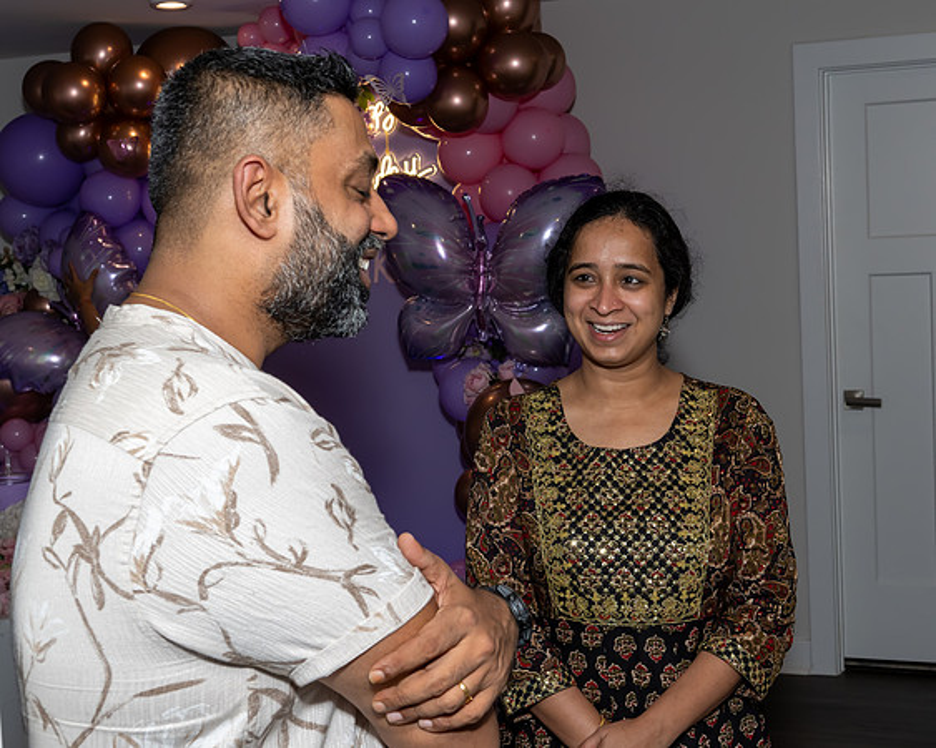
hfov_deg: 36.7
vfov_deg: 29.8
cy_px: 374
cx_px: 562
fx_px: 1404
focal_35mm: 51
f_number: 7.1
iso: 500
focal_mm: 30
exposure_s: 1/250
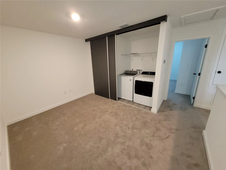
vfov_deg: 89.9
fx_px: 85
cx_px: 113
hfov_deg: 106.2
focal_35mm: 13
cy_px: 85
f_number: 2.2
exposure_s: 1/40
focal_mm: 1.74
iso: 400
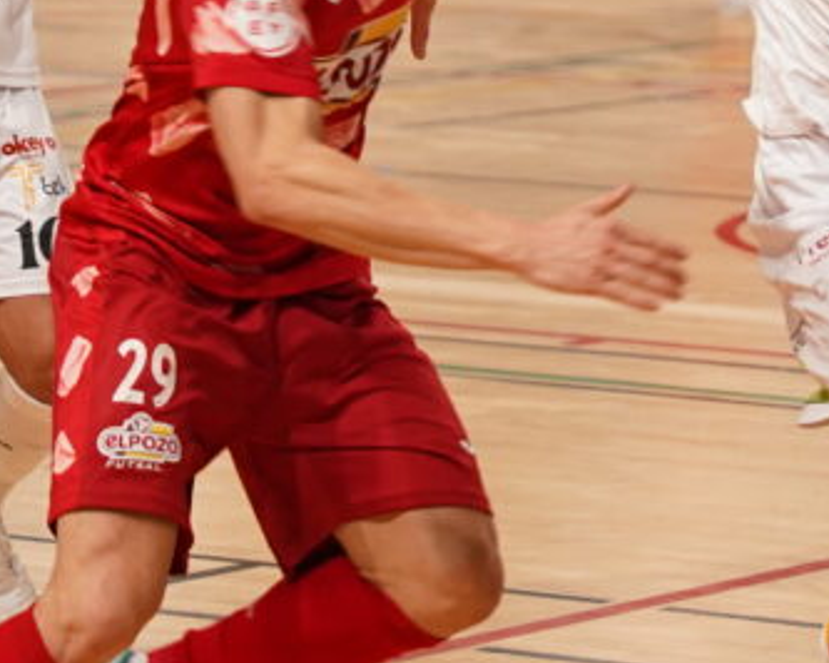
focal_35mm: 303
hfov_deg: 6.4
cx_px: 749
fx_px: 7430
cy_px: -181
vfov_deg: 5.1
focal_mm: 70
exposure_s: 1/640
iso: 2500
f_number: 2.8
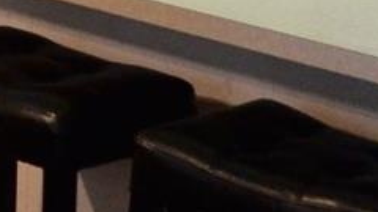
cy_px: -352
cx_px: -285
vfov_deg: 6.4
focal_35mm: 177
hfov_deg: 11.4
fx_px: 1774
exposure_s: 1/50
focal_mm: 18
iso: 400
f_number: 3.5
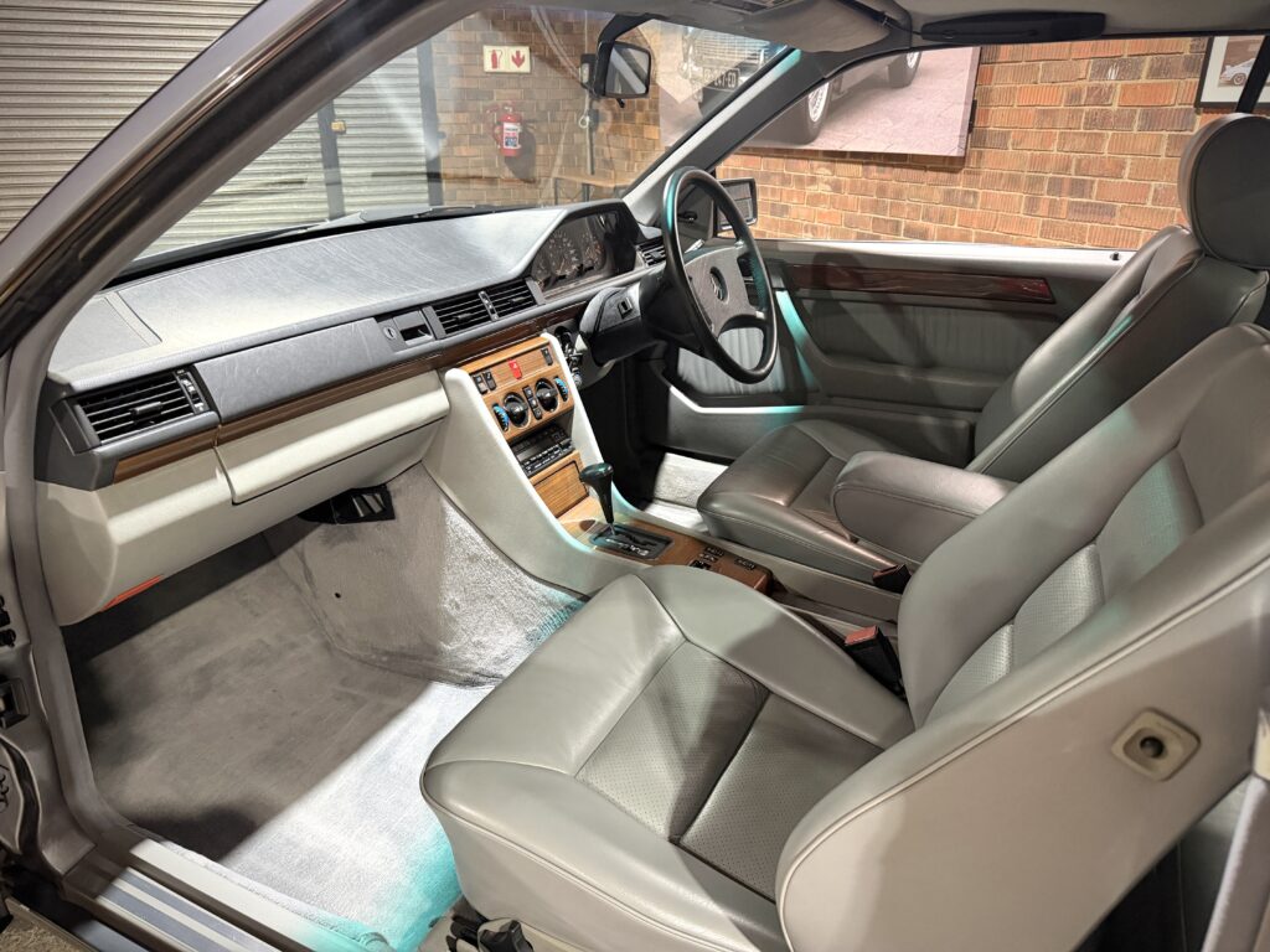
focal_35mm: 24
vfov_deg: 56.8
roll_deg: +0.0
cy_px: 476
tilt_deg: -21.9
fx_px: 881
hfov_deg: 71.6
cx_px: 635
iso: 640
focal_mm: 6.76
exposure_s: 1/33
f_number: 1.78
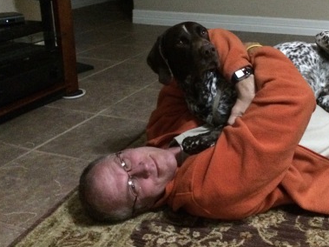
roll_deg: +0.5
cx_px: 214
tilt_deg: -18.6
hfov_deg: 38.6
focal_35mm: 49
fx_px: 466
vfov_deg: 29.5
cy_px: 83
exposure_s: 1/15
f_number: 2.2
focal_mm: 4.15
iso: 1000
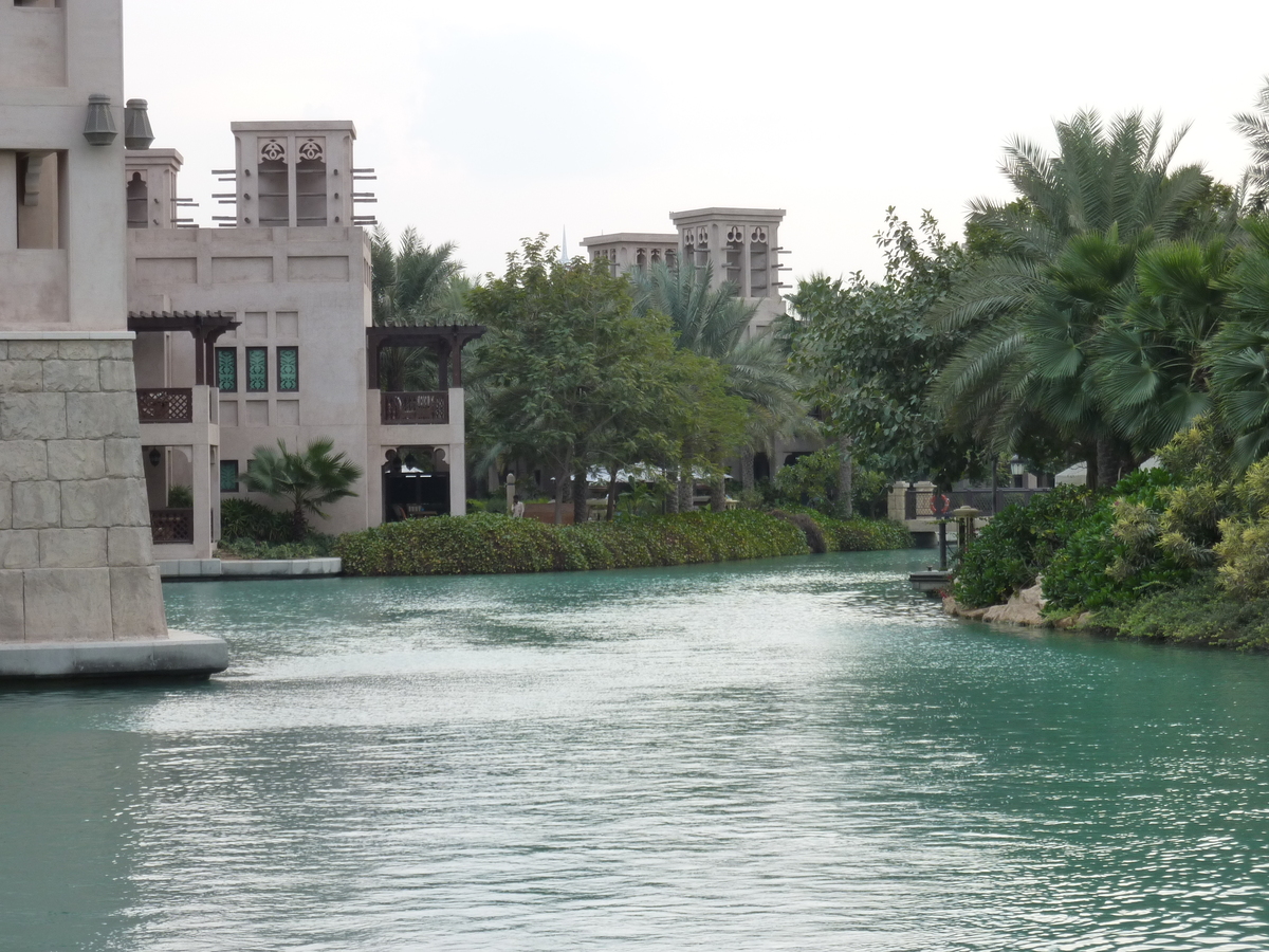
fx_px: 3813
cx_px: 634
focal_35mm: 104
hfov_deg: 18.9
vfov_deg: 14.2
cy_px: 476
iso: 125
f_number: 4.3
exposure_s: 1/80
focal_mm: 17
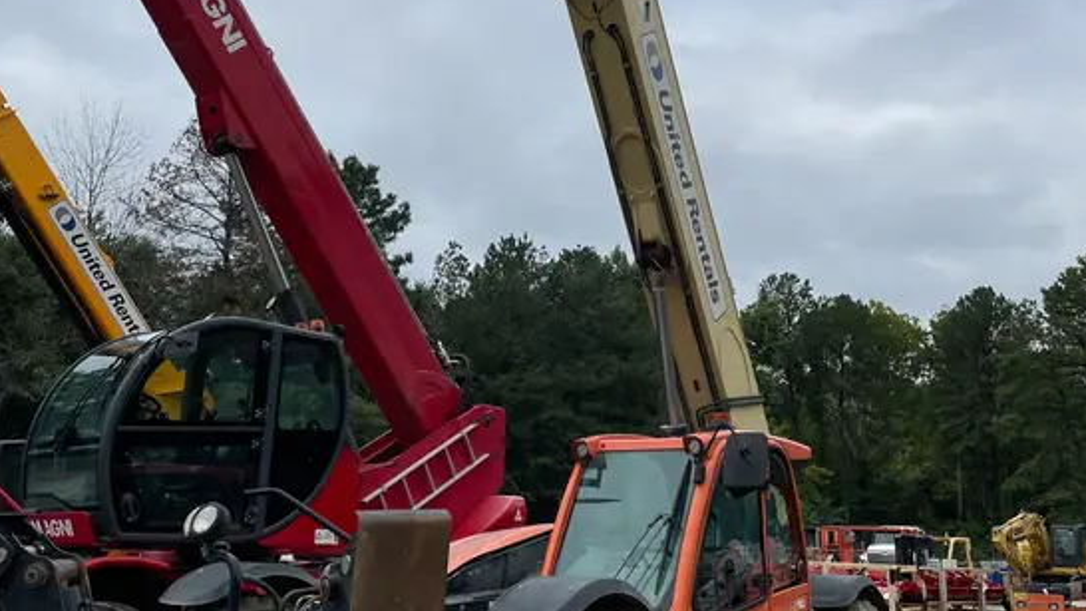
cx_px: 543
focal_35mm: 38
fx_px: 1094
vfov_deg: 31.1
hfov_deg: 52.8
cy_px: 242
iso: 50
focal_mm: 4.2
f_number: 1.6
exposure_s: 1/8403
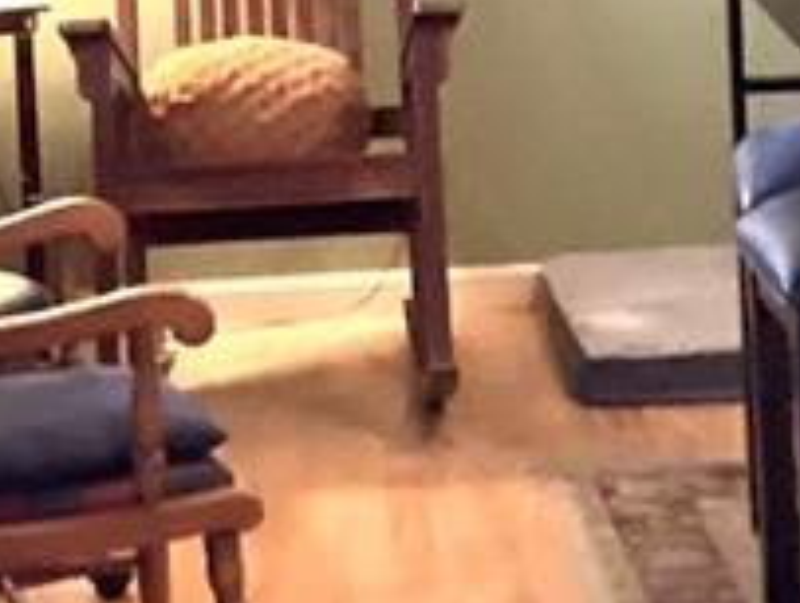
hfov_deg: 12.6
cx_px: 422
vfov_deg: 9.2
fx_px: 3612
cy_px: -426
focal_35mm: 156
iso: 400
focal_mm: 3.3
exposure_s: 1/25
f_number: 2.4
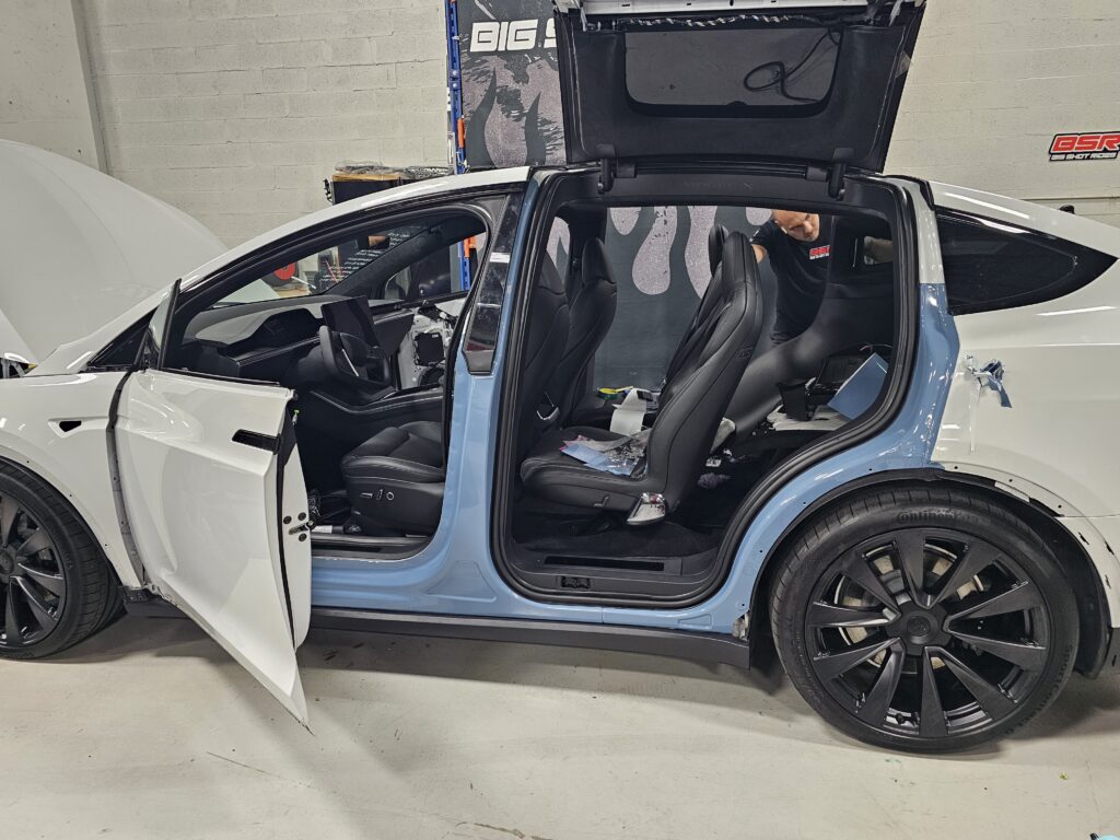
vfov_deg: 58.9
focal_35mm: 23
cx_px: 560
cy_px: 420
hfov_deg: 73.9
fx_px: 744
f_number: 1.7
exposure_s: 1/120
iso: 400
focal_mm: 6.3
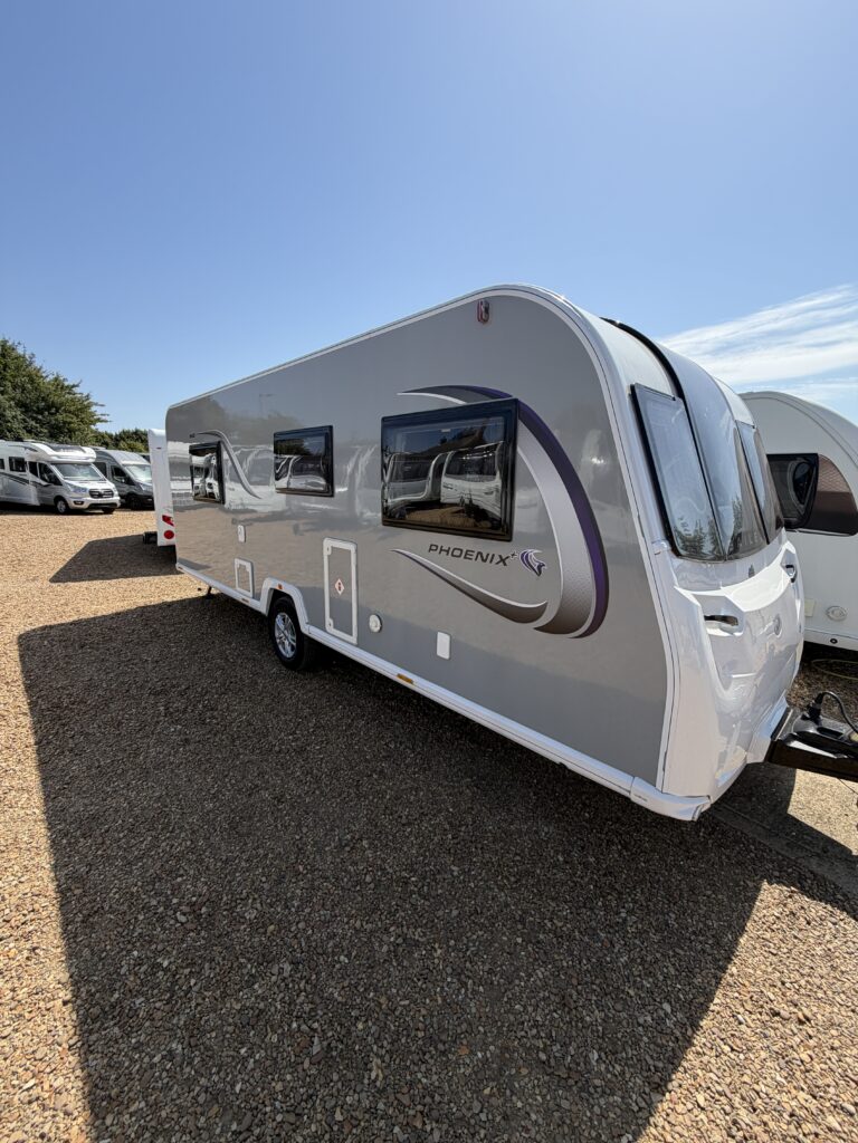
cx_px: 429
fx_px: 463
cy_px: 572
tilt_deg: -10.3
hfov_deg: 85.7
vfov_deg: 102.1
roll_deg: -2.3
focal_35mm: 14
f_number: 2.2
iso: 20
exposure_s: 1/770
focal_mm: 2.22
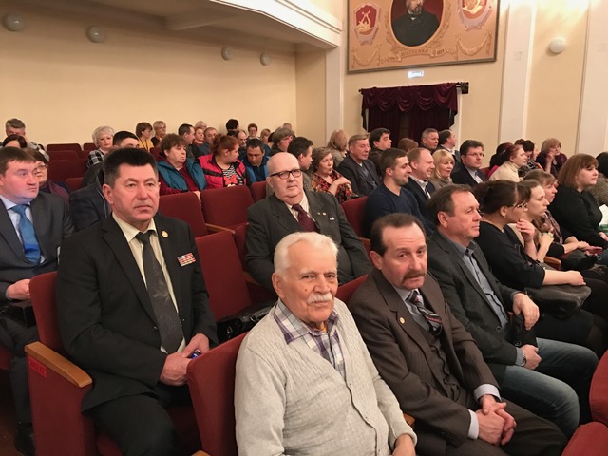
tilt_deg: -11.3
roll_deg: +0.6
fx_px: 492
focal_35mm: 28
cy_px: 228
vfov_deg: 49.7
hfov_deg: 63.4
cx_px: 304
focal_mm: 3.99
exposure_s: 1/5
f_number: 1.8
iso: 100
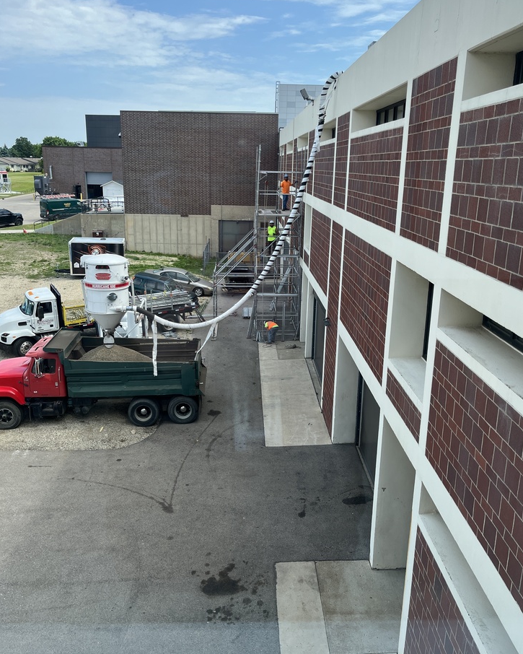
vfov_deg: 62.1
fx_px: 542
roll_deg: -0.8
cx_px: 256
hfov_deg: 51.5
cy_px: 300
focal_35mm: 28
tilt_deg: -14.7
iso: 50
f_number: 1.6
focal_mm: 5.1
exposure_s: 1/1389
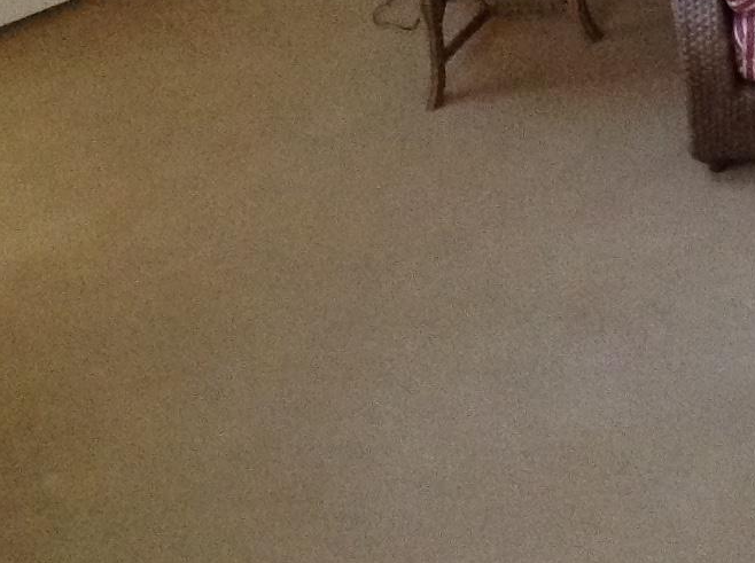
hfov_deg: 14.7
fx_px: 2830
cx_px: 916
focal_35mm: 130
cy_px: -170
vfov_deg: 11.1
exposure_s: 1/24
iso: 160
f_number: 2.4
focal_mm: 3.3
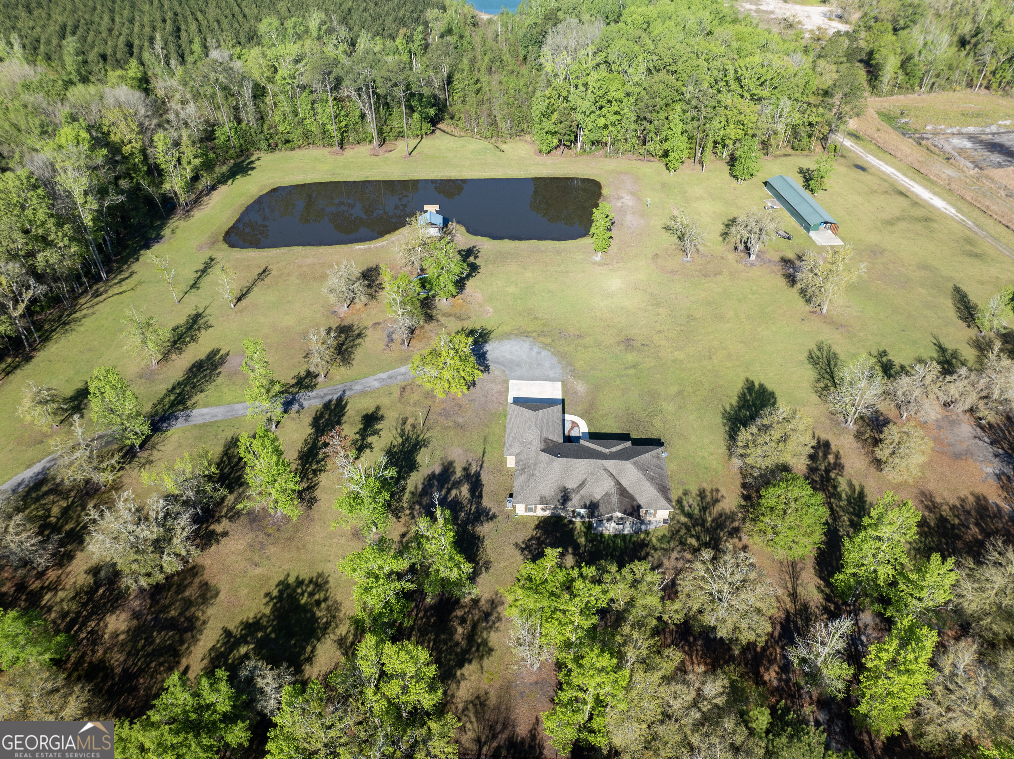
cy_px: 380
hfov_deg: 71.6
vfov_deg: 56.8
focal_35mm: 24
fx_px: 703
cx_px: 507
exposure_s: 1/240
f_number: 2.8
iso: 100
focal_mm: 12.29
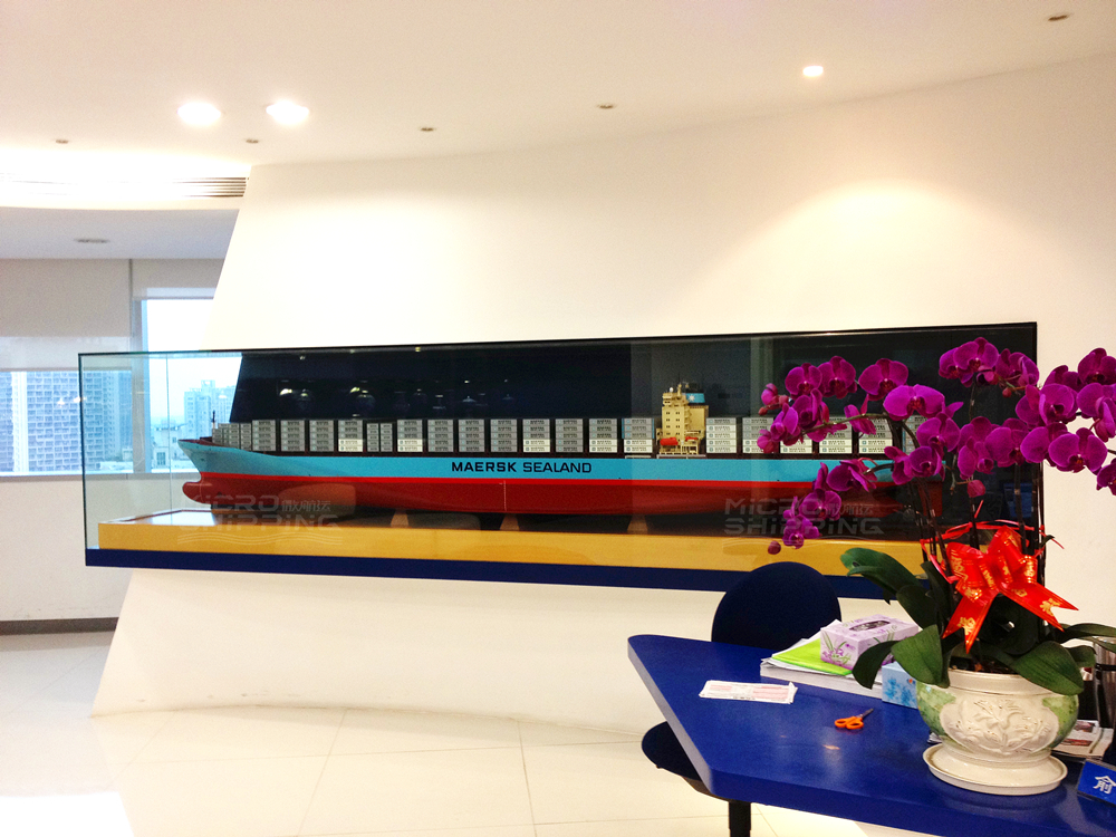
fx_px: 1128
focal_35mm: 35
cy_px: 418
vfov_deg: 40.7
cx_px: 558
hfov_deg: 52.6
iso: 100
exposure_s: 1/20
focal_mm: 4.28
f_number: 2.4
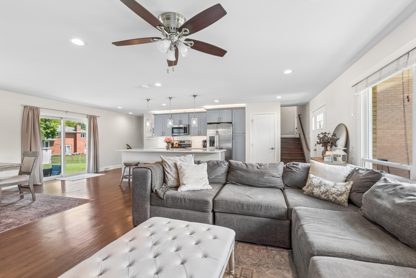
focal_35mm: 15
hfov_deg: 100.4
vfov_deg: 77.4
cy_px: 139
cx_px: 208
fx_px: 173
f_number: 8
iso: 400
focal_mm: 10
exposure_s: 1/30
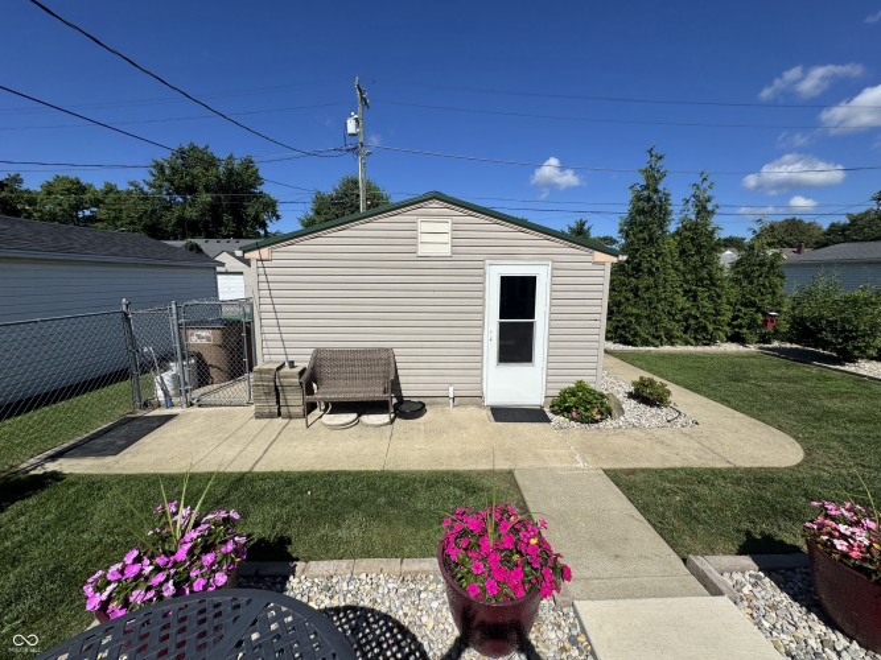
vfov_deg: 85.7
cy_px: 330
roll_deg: -0.8
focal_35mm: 14
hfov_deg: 102.1
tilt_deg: -9.1
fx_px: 356
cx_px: 440
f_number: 2.2
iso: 40
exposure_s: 1/3906
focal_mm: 2.22
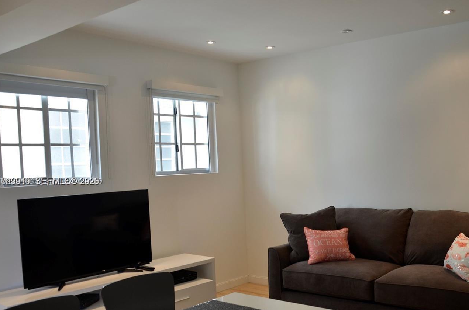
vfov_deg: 38.6
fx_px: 442
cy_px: 182
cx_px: 279
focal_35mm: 34
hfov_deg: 55.5
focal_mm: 18
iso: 400
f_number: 4.5
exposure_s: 1/80
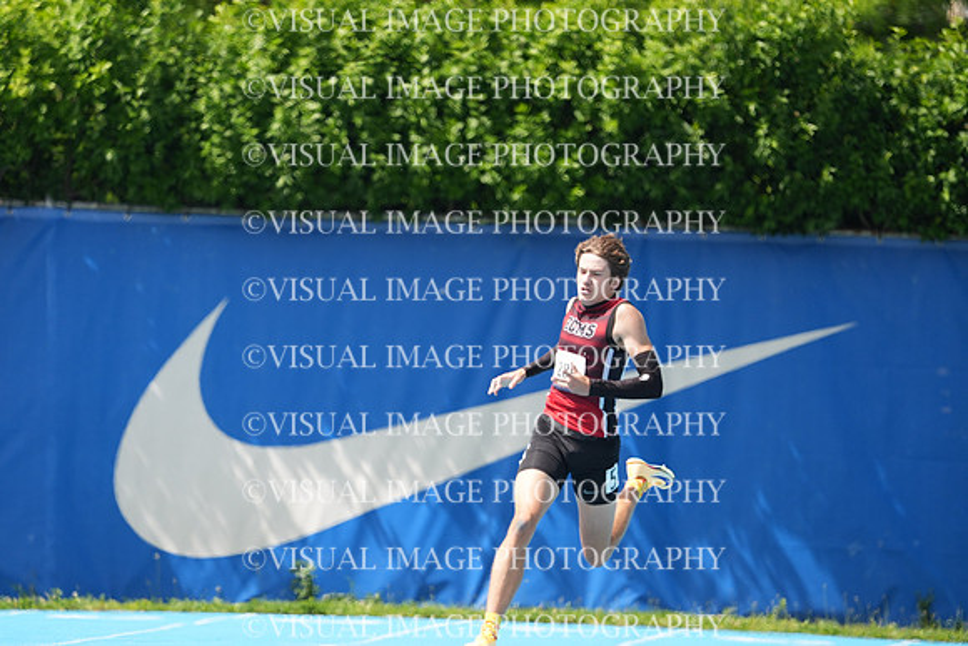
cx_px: 484
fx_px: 15814
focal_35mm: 588
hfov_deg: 3.5
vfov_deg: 2.3
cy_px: 323
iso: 500
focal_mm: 588
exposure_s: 1/1000
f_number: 6.3
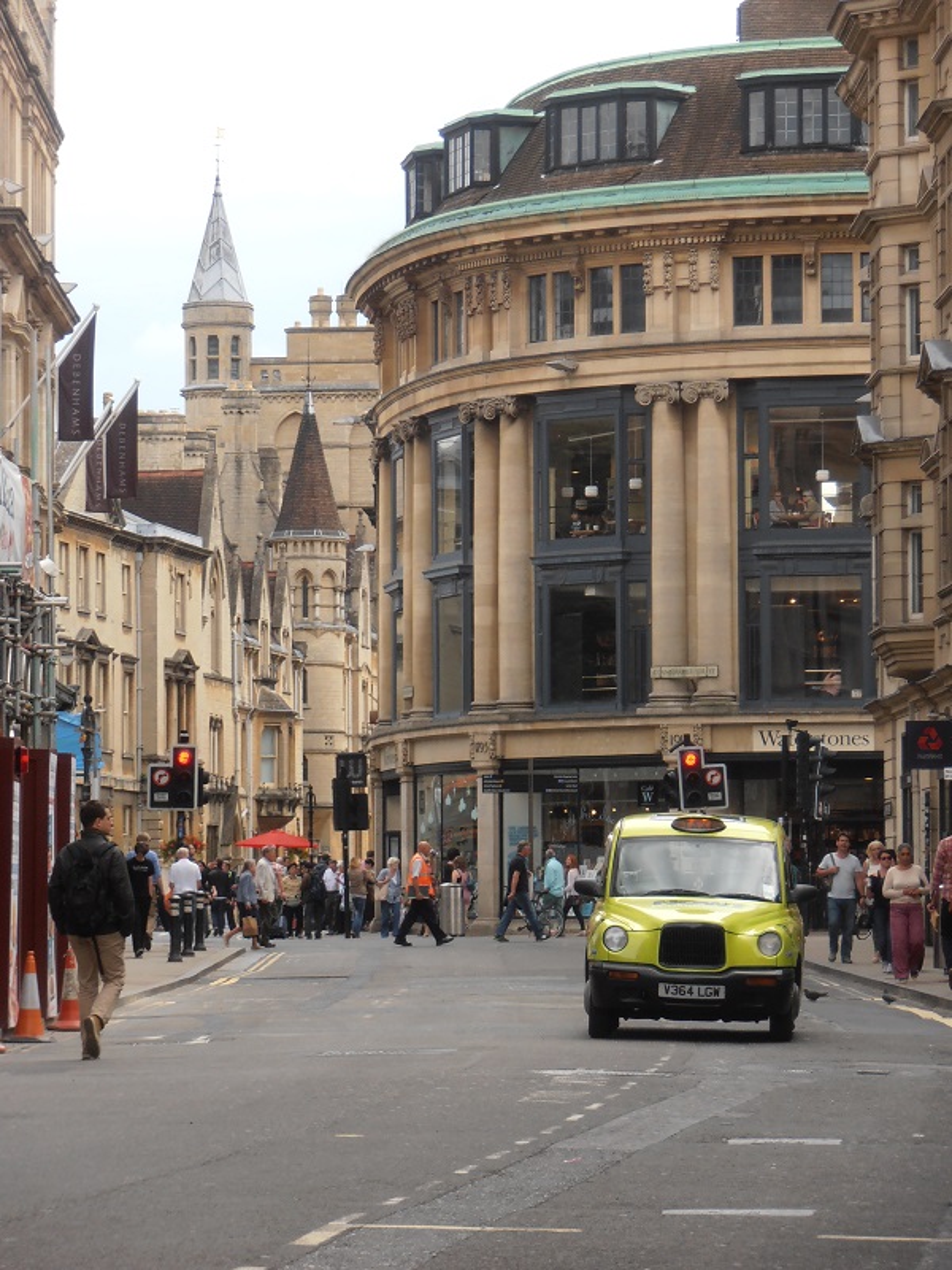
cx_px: 476
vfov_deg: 11.9
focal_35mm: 166
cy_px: 635
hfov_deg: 8.9
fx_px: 6087
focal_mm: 29.44
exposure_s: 1/160
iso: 80
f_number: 5.9
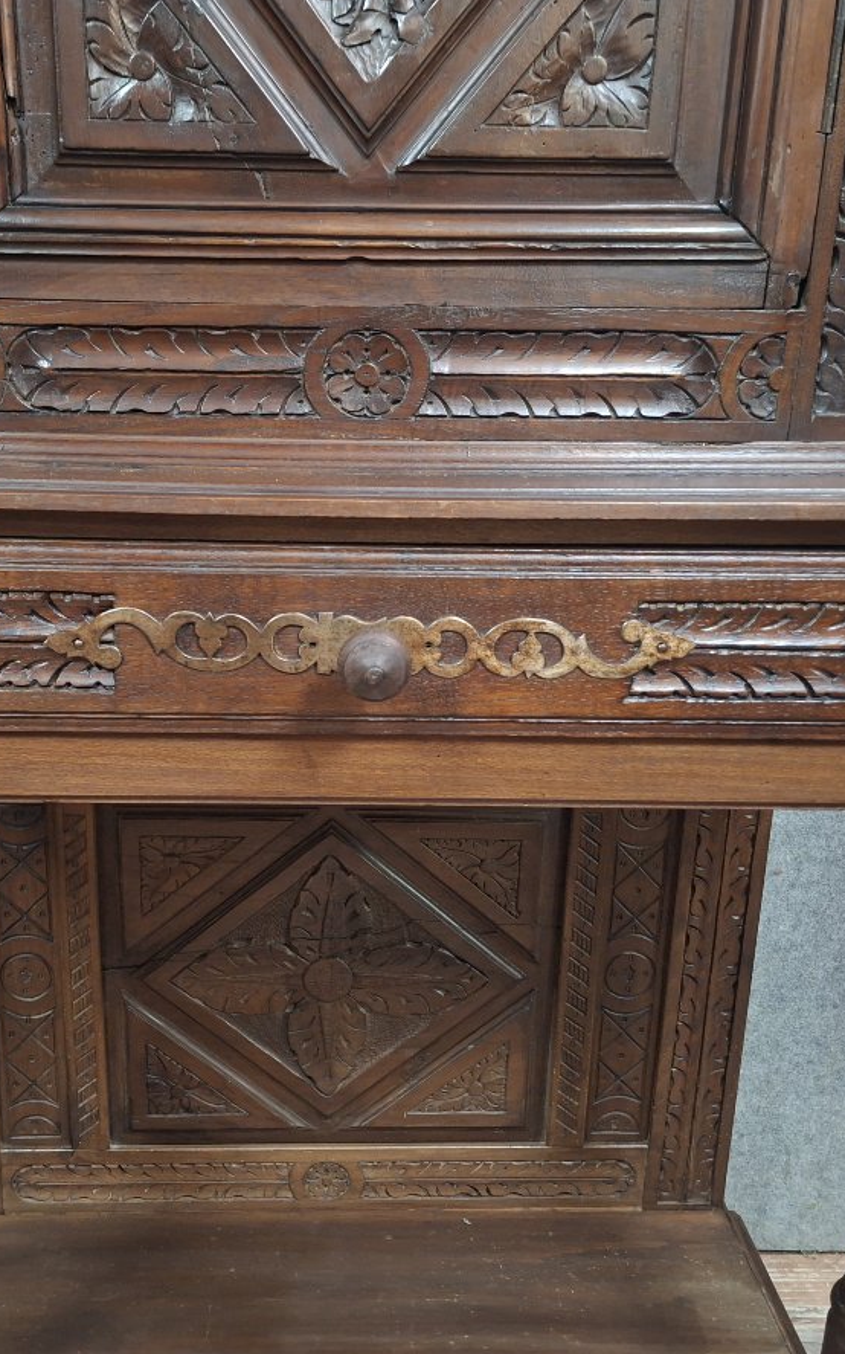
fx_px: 1217
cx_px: 334
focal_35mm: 33
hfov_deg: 38.1
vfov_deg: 58.2
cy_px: 675
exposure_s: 1/20
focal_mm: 5.54
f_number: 1.8
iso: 1000
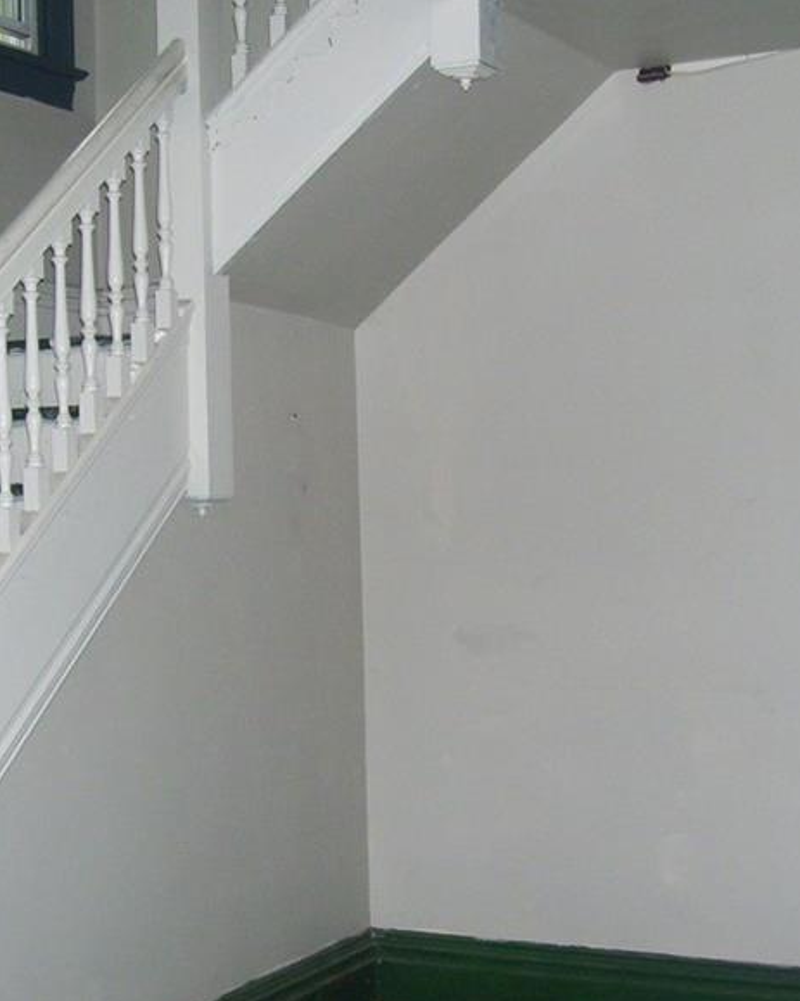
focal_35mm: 62
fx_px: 1835
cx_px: 242
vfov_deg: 30.5
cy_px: 524
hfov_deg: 24.4
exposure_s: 1/60
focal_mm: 6
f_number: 2.7
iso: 200
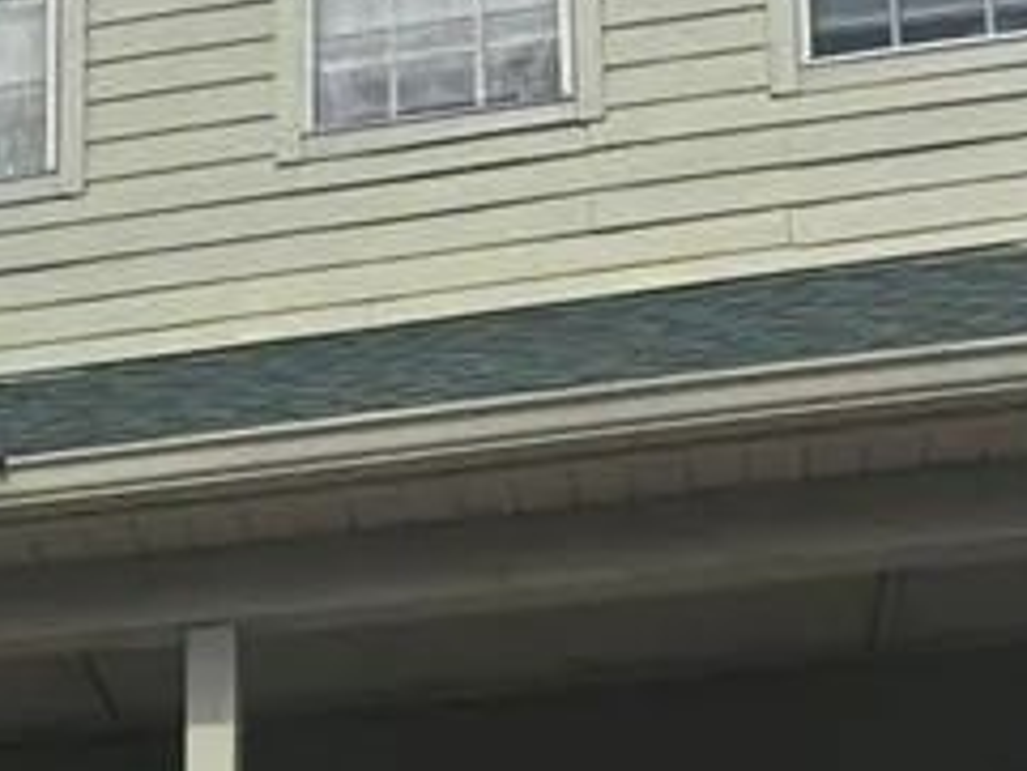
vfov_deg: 13.6
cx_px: -149
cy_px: 1197
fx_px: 3028
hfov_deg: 18.4
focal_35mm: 102
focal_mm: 6.76
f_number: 1.78
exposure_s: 1/4950
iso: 80
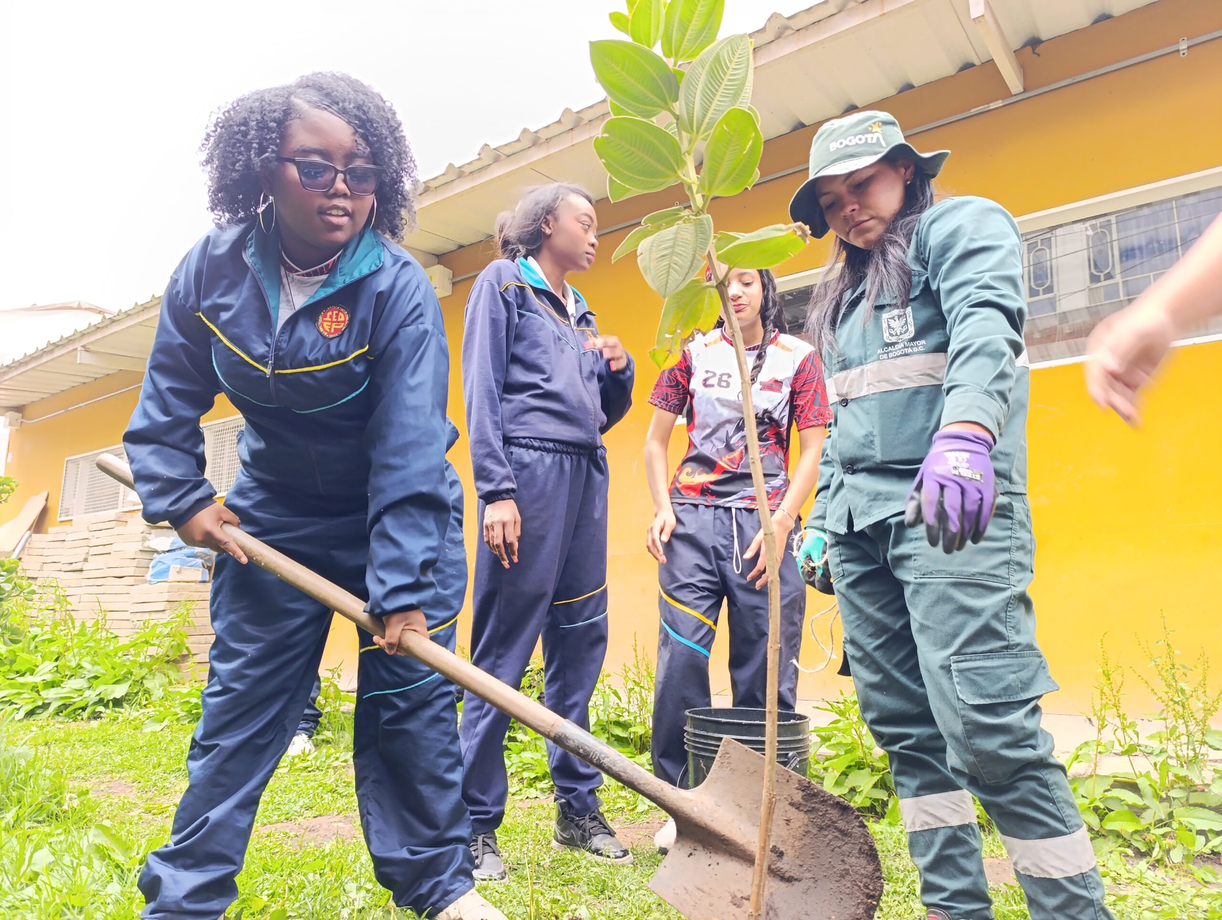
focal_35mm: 23
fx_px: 813
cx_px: 611
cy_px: 460
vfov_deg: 59.0
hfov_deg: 73.8
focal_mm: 6.14
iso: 125
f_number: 1.6
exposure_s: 1/120
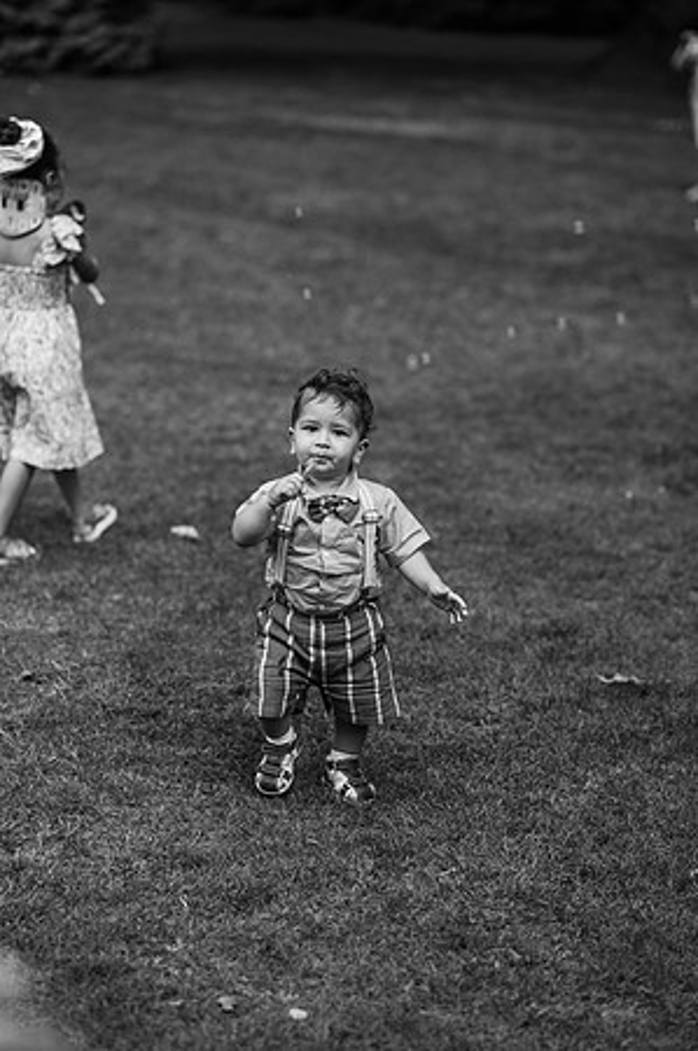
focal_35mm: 85
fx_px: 2478
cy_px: 526
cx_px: 349
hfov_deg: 16.0
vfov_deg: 23.9
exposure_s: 1/1250
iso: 100
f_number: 2.2
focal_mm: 85
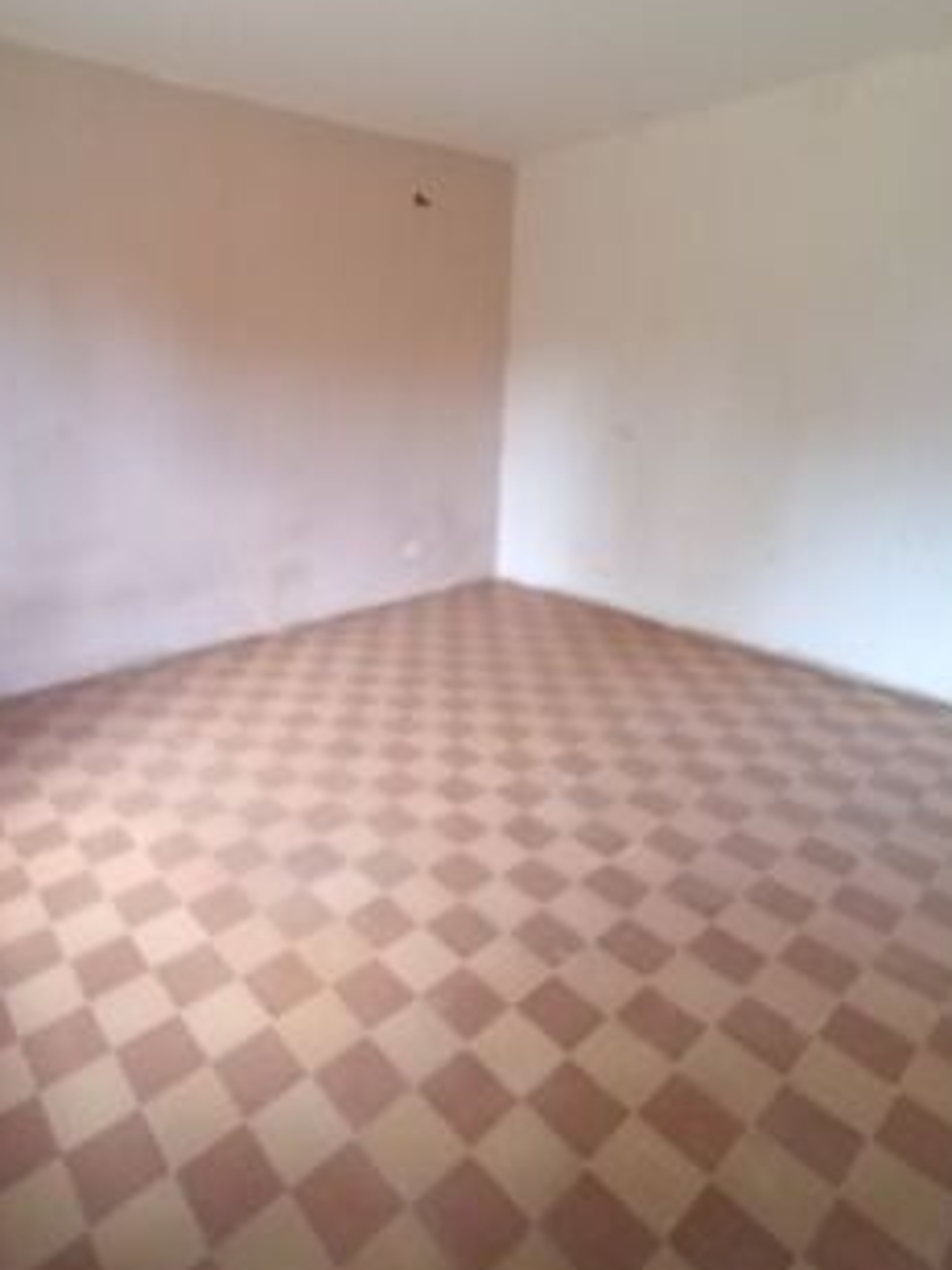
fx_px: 660
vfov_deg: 87.4
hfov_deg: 70.2
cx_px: 346
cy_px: 563
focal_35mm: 18
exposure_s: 1/50
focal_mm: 1.13
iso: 200
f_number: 2.2
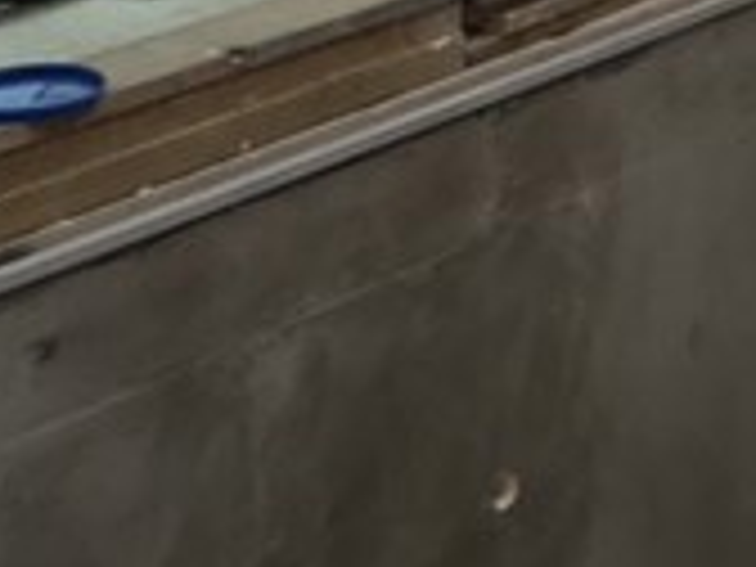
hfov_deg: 13.0
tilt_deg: -0.8
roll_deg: +1.9
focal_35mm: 138
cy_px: -666
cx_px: 1341
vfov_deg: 9.8
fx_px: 3014
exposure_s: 1/50
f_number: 2.2
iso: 32
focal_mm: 4.15
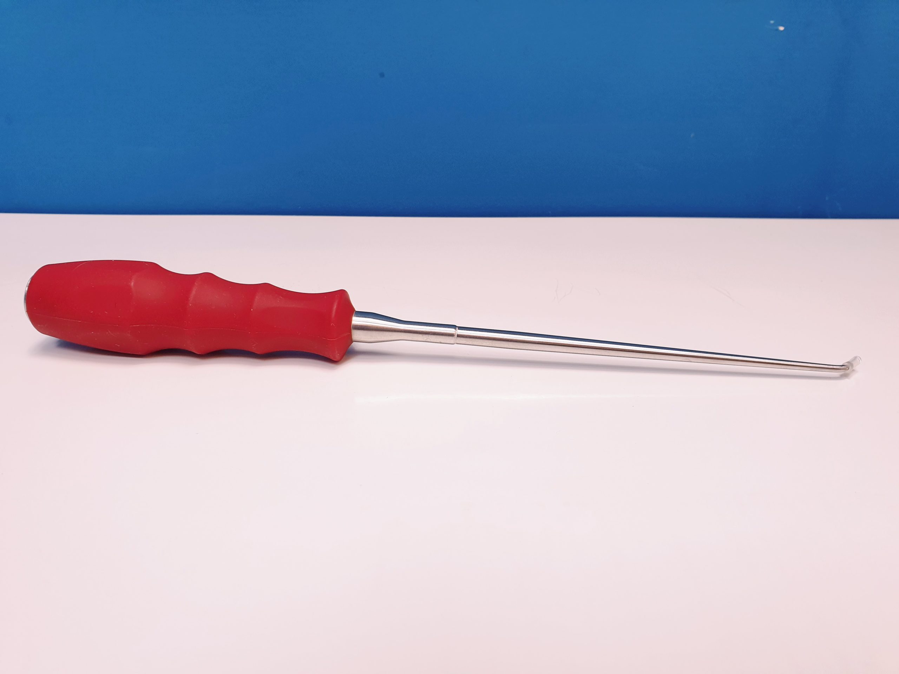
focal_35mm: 26
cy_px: 337
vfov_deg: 53.1
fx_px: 675
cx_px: 450
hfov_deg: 67.3
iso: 80
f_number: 2.4
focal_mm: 4.3
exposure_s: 1/50
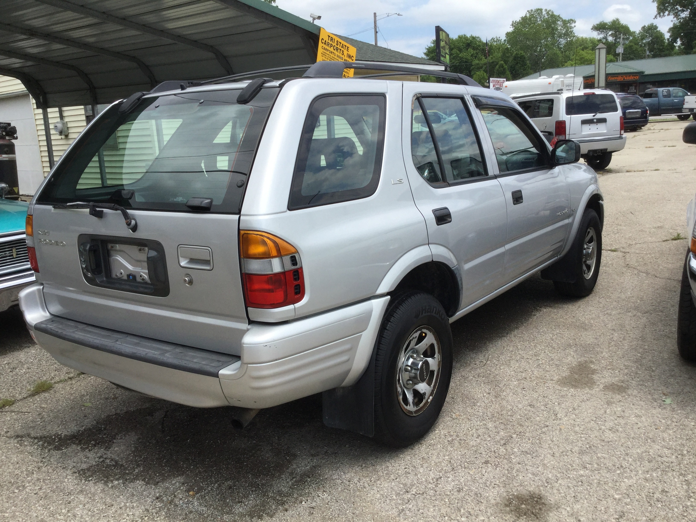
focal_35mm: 31
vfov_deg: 45.4
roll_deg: +3.5
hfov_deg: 58.4
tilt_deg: -12.2
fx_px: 623
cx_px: 348
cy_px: 261
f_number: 2.4
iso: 25
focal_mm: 3.3
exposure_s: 1/1381
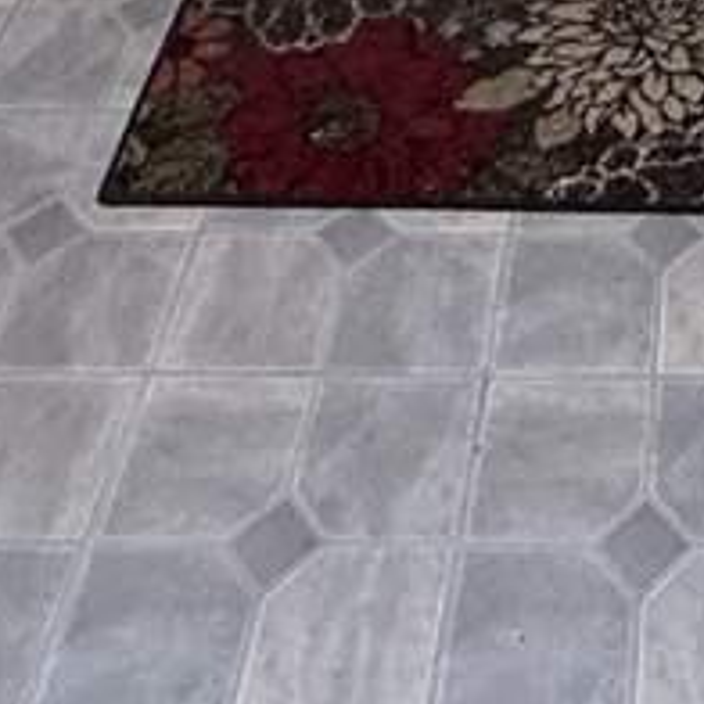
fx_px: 1864
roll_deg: -0.3
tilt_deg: -10.5
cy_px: -959
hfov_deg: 20.4
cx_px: 783
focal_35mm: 81
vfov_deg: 14.5
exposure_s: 1/120
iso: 250
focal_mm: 2.22
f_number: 2.2
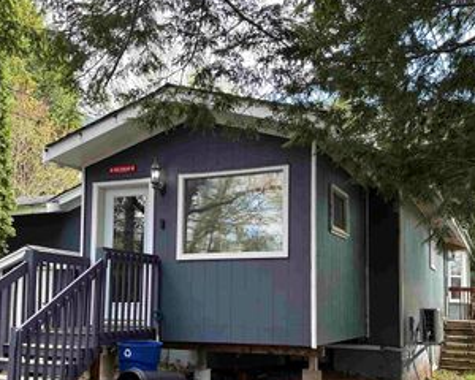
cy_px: 262
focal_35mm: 39
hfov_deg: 46.8
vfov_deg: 37.7
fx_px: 548
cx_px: 255
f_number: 1.78
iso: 80
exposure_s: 1/189
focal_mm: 6.86
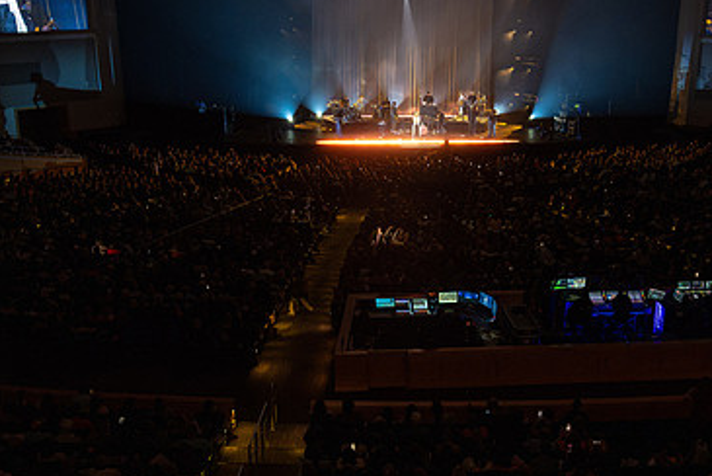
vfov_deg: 27.4
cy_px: 322
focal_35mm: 49
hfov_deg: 40.2
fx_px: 970
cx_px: 416
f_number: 4
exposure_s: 1/125
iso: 2000
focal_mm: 25
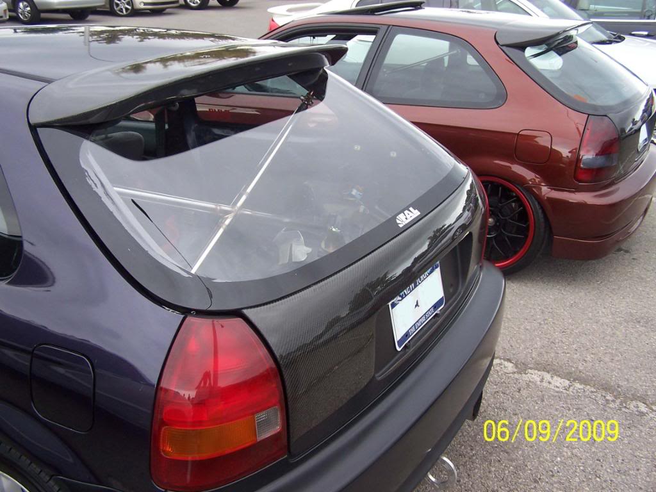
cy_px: 246
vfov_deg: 37.7
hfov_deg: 49.0
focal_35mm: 38
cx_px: 328
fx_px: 720
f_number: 2.8
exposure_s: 1/90
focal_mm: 6.3
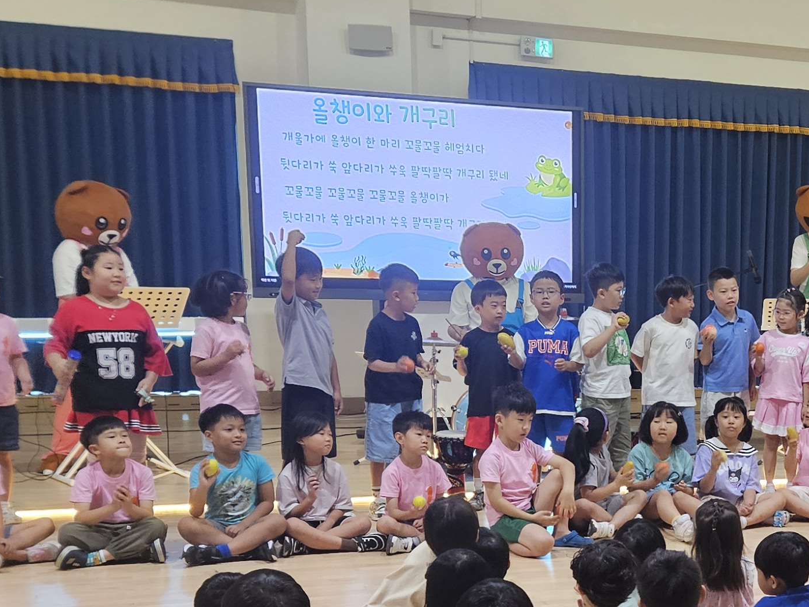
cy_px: 531
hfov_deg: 27.8
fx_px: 1542
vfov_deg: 21.8
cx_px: 796
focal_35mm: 66
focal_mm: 5.4
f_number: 1.8
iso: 250
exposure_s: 1/120
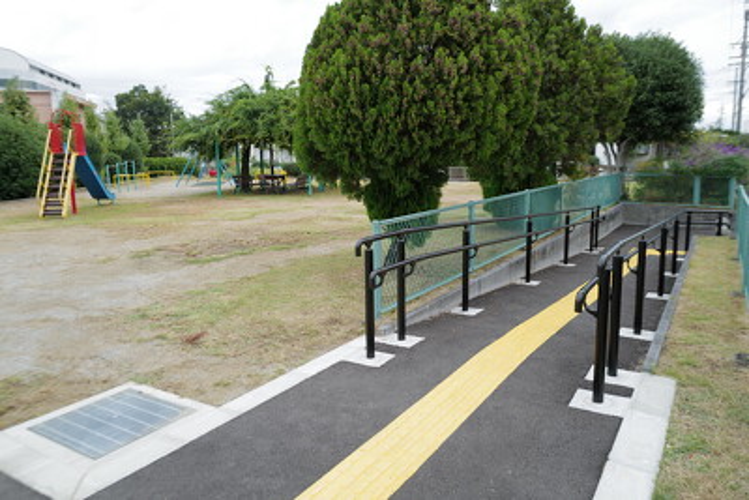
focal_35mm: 28
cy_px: 250
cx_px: 374
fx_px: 583
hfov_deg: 65.5
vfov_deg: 46.4
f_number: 3.2
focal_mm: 28
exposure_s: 1/80
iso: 100
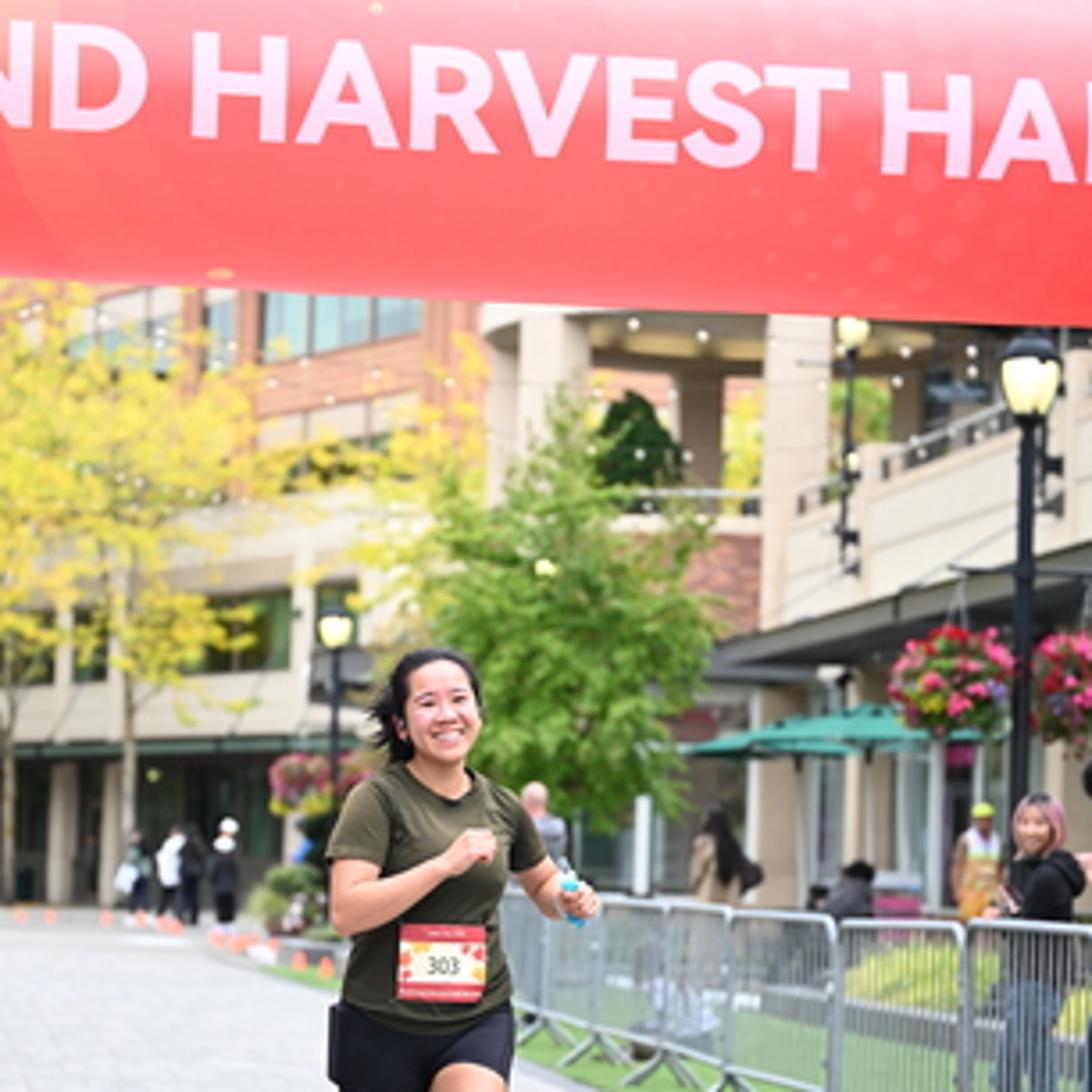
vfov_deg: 16.2
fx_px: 3819
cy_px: 760
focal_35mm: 107
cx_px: 501
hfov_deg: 16.3
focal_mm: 70
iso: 640
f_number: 2.8
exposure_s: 1/1600
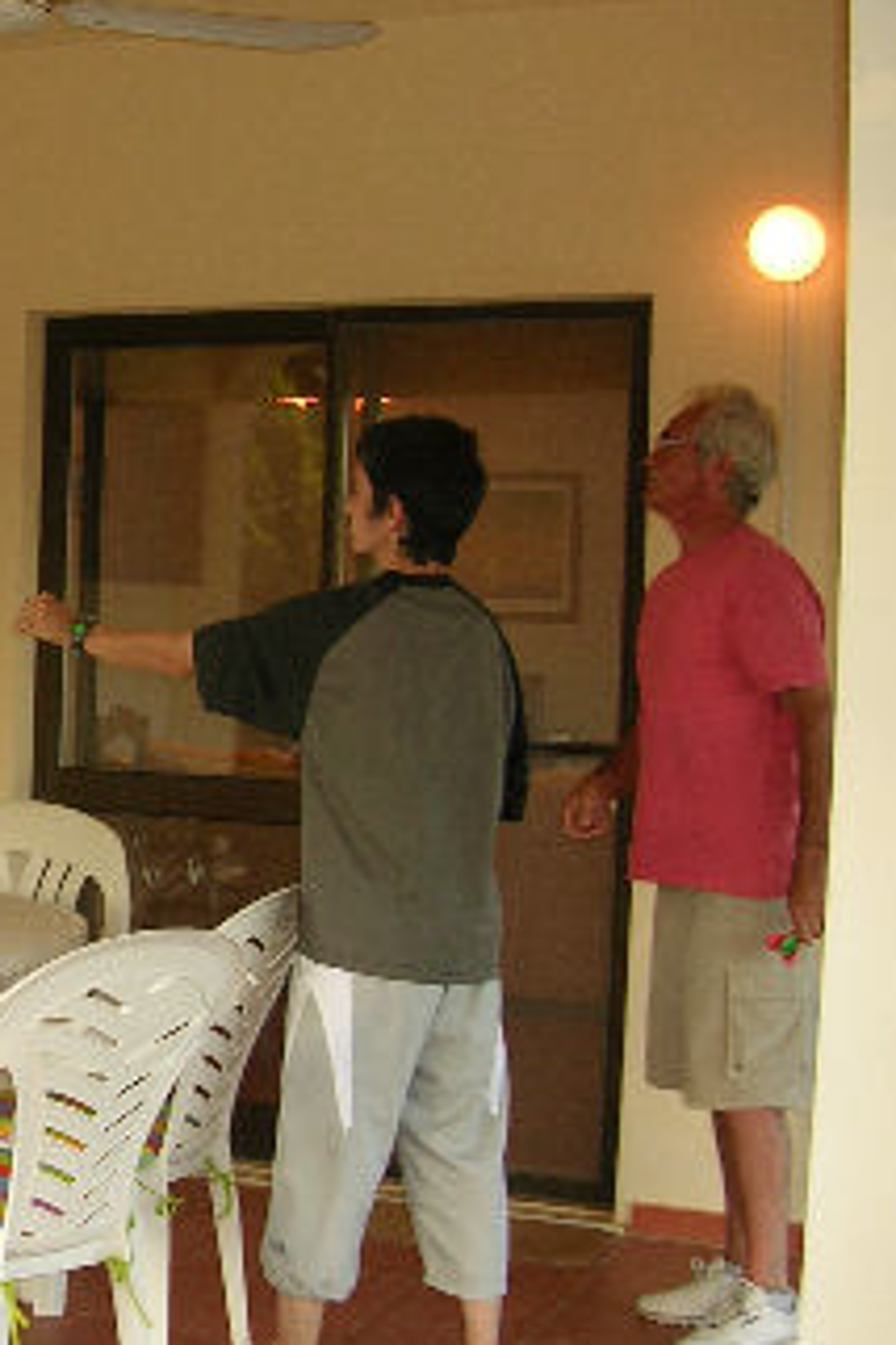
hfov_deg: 20.3
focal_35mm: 63
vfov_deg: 31.9
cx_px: -147
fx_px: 2352
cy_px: 624
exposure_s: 1/30
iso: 50
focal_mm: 5.8
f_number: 2.8
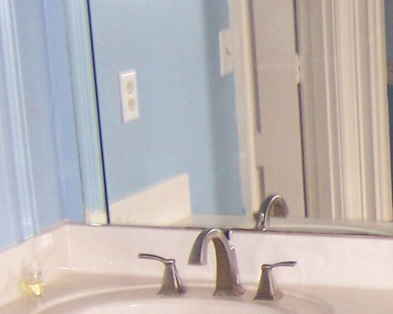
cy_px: 358
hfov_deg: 15.0
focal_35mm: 118
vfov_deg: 12.8
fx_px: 1373
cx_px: 612
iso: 140
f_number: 2.8
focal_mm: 5.5
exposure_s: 1/60
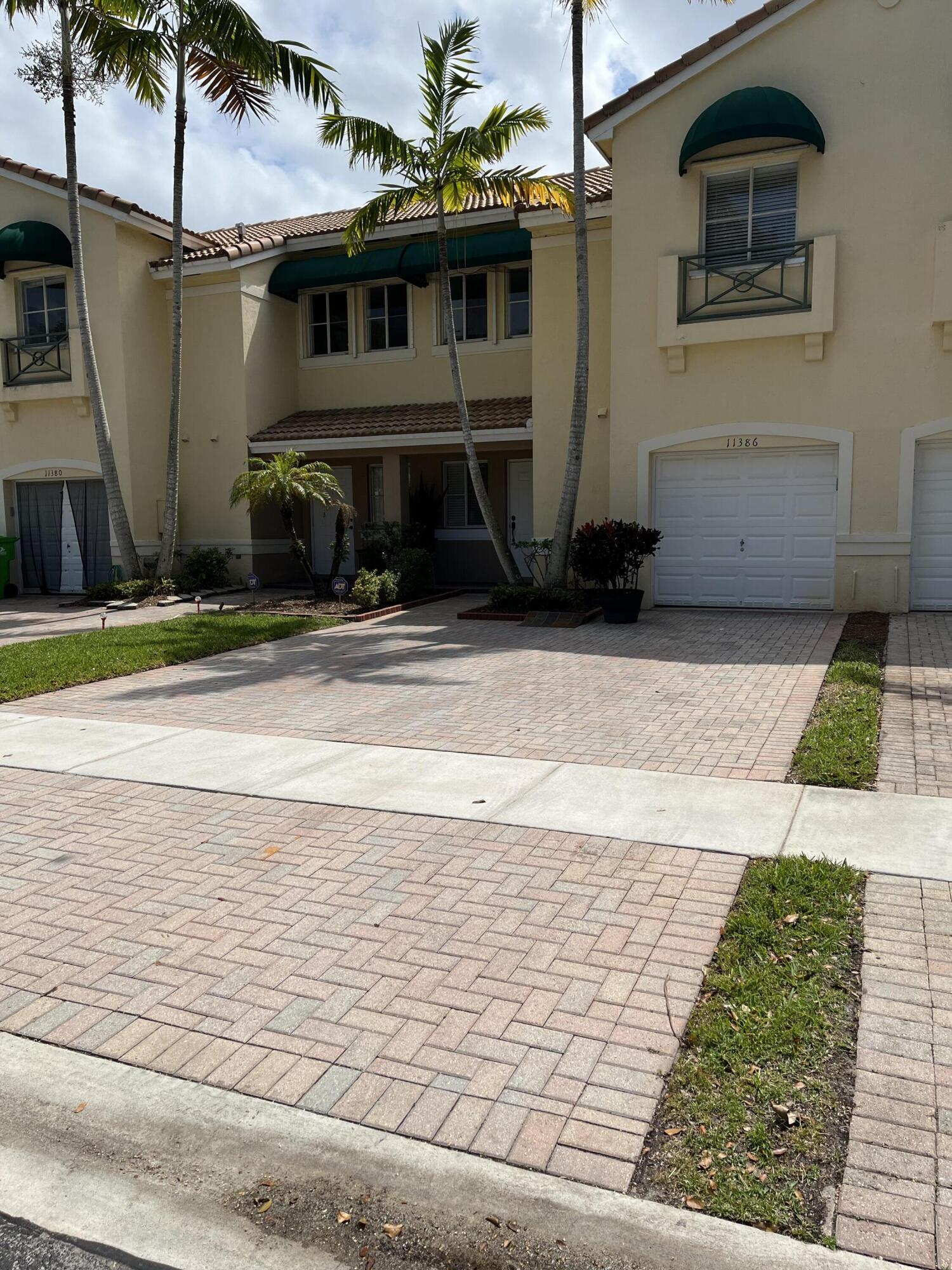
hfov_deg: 53.1
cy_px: 635
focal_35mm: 26
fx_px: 953
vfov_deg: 67.3
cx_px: 476
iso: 50
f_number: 1.6
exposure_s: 1/7874
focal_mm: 5.1
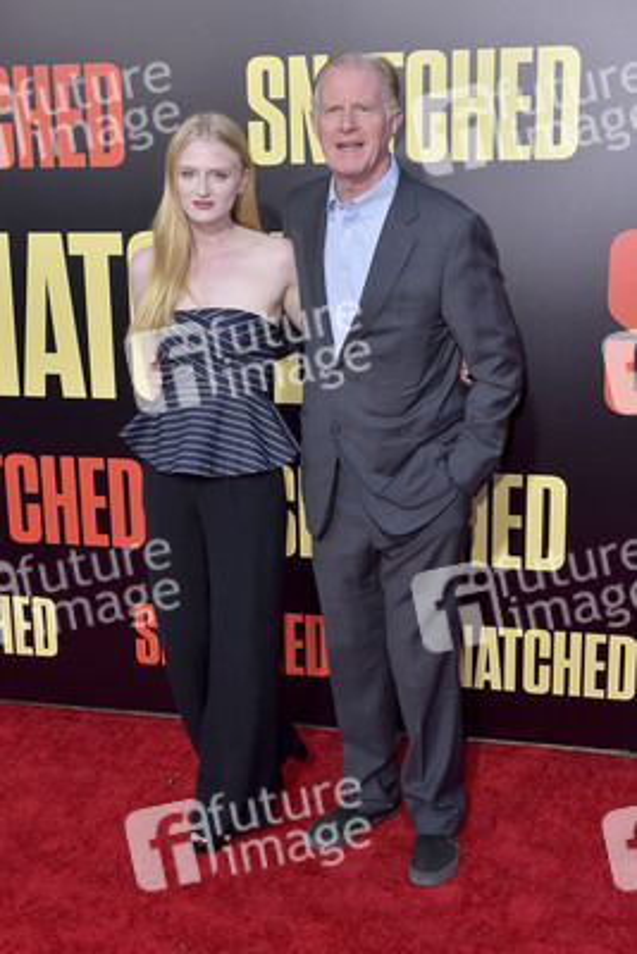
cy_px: 477
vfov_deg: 54.4
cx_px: 318
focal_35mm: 35
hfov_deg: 37.9
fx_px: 928
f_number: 6.3
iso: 500
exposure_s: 1/320
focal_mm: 35
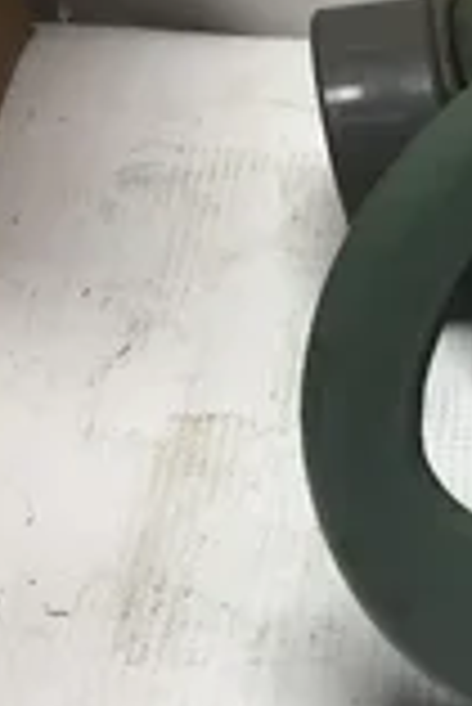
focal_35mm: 82
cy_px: 432
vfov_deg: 24.7
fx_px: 1609
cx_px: 850
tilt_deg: -47.3
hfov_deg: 14.6
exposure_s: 1/120
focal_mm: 3.3
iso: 25
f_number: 2.4
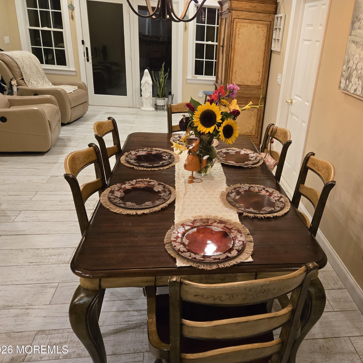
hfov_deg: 56.5
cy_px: 179
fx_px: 332
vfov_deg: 57.3
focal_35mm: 28
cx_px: 231
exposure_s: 1/120
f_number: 1.8
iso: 640
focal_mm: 5.4
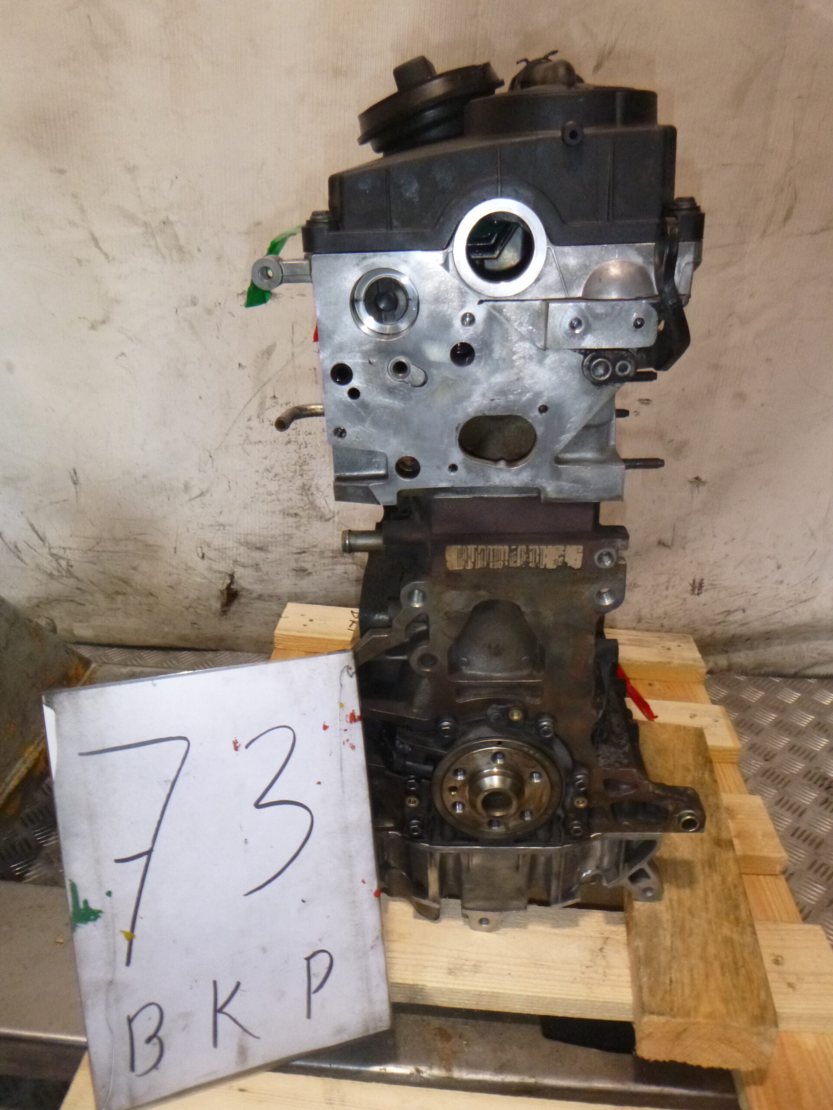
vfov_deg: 69.4
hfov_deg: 54.9
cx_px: 416
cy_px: 555
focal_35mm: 25
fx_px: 802
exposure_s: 1/60
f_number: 3.9
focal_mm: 4.5
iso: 400
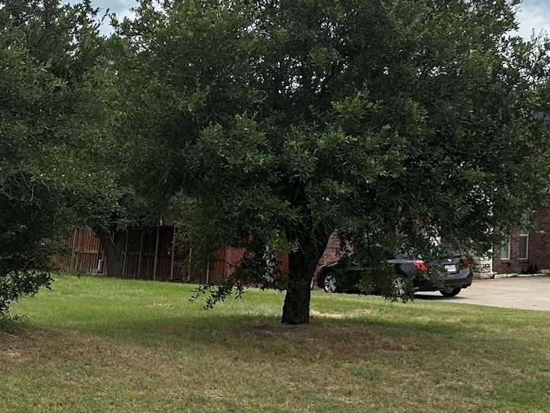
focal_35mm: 70
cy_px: 306
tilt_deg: -5.5
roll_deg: +0.2
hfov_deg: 27.2
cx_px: 109
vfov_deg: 20.9
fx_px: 1113
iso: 80
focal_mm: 6.86
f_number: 1.78
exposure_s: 1/5848
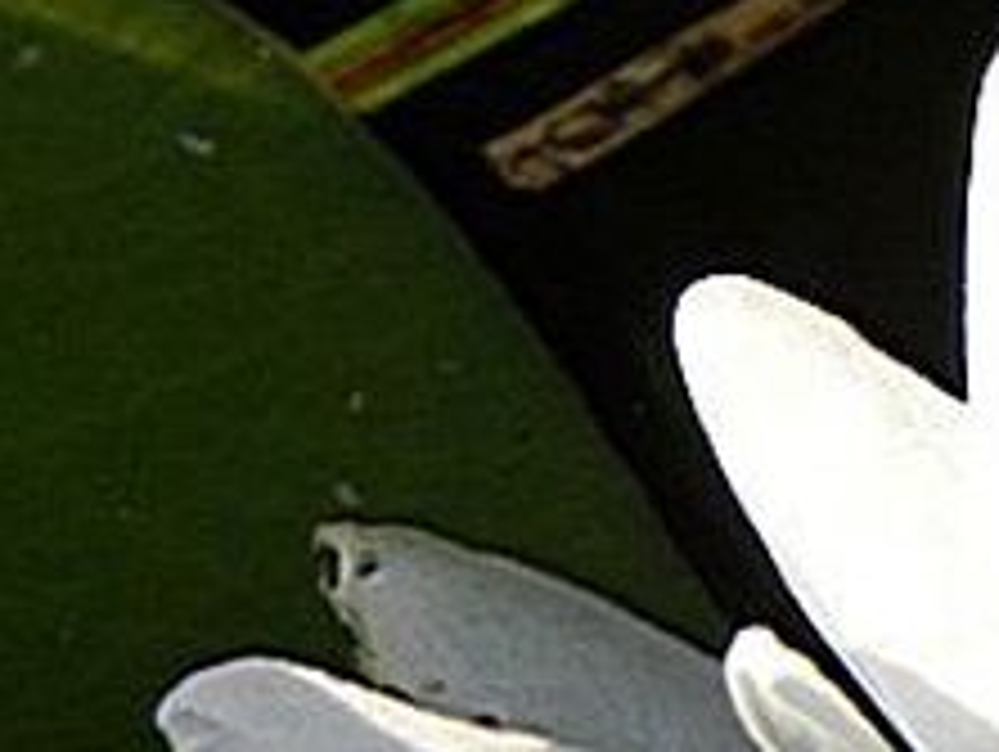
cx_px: 1575
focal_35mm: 1365
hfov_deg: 1.5
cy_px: 939
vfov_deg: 1.1
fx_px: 39436
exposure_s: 1/142
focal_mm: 59.9
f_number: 5
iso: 96
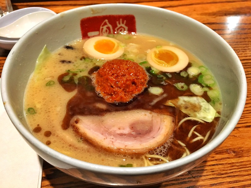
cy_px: 94
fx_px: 210
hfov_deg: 61.7
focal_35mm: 29
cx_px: 126
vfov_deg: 48.2
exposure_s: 1/30
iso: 200
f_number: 2.2
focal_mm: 4.15
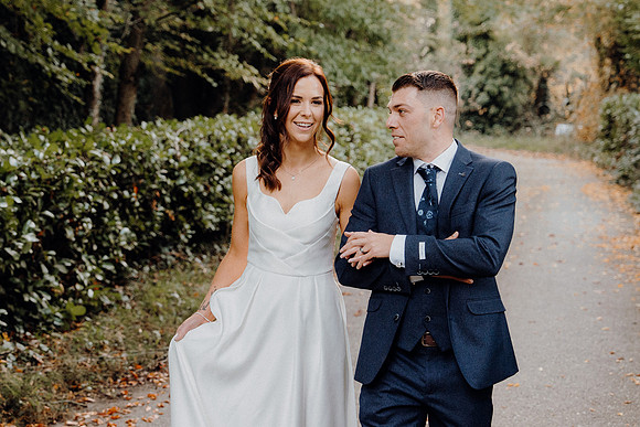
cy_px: 214
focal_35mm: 81
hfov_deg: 25.1
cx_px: 320
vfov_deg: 16.9
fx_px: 1440
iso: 1250
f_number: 3.5
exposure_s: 1/200
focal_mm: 54
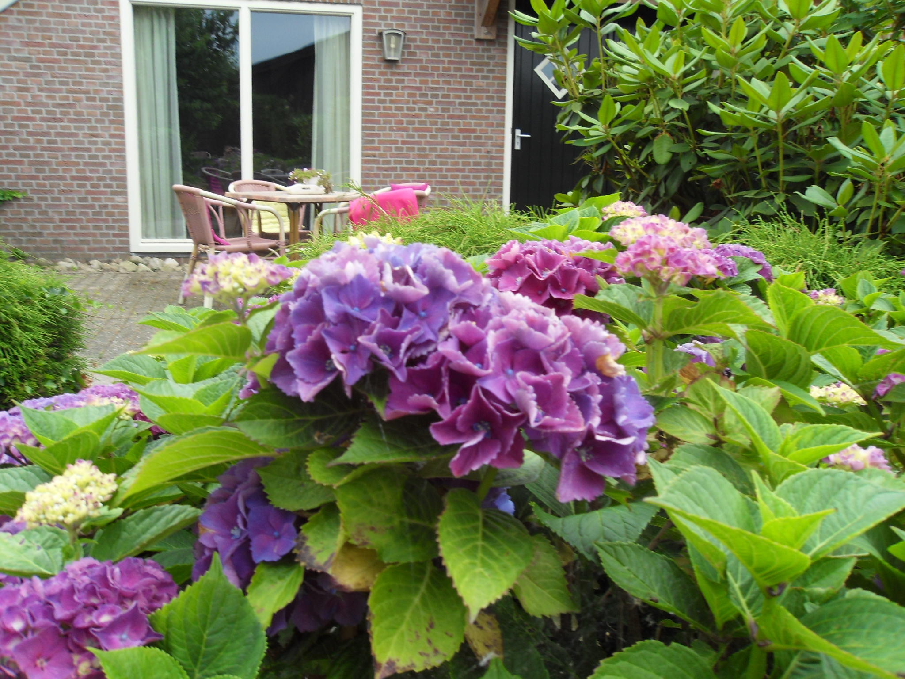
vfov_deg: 40.7
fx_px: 915
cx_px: 452
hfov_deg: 52.6
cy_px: 340
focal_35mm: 35
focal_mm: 6.3
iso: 80
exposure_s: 1/180
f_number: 3.5
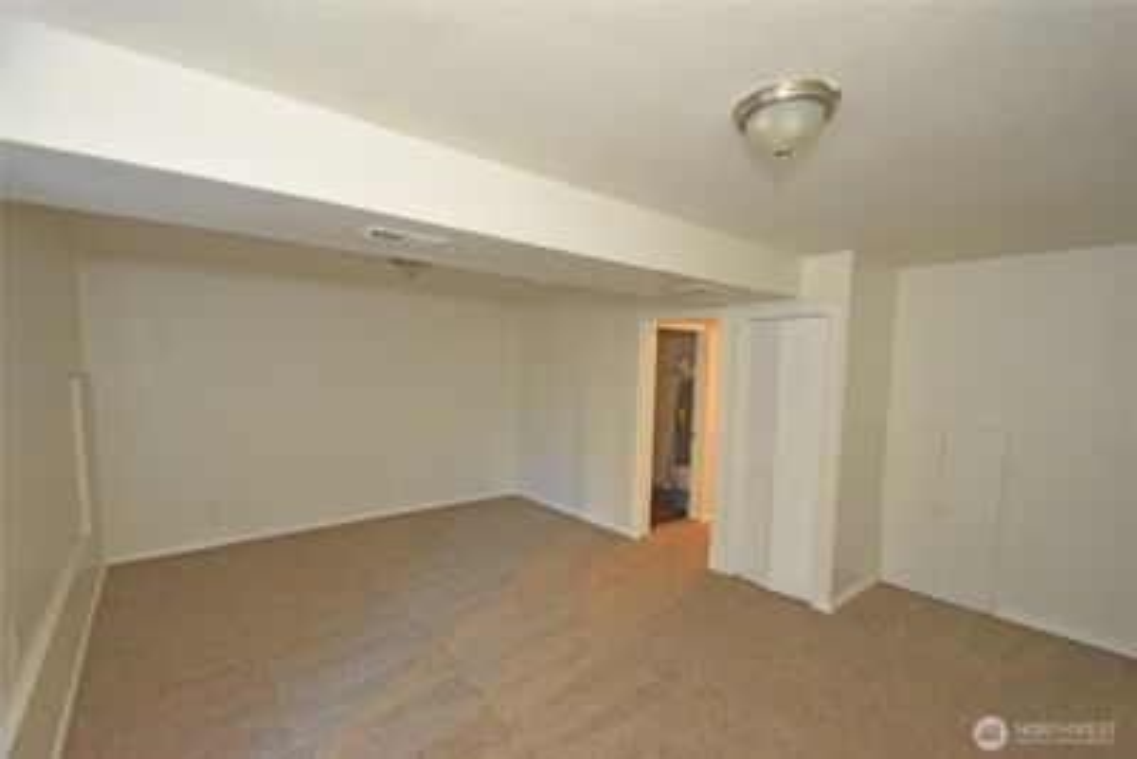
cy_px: 380
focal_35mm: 15
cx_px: 568
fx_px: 474
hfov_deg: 100.4
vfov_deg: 77.4
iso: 5600
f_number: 4
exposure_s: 1/60
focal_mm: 10
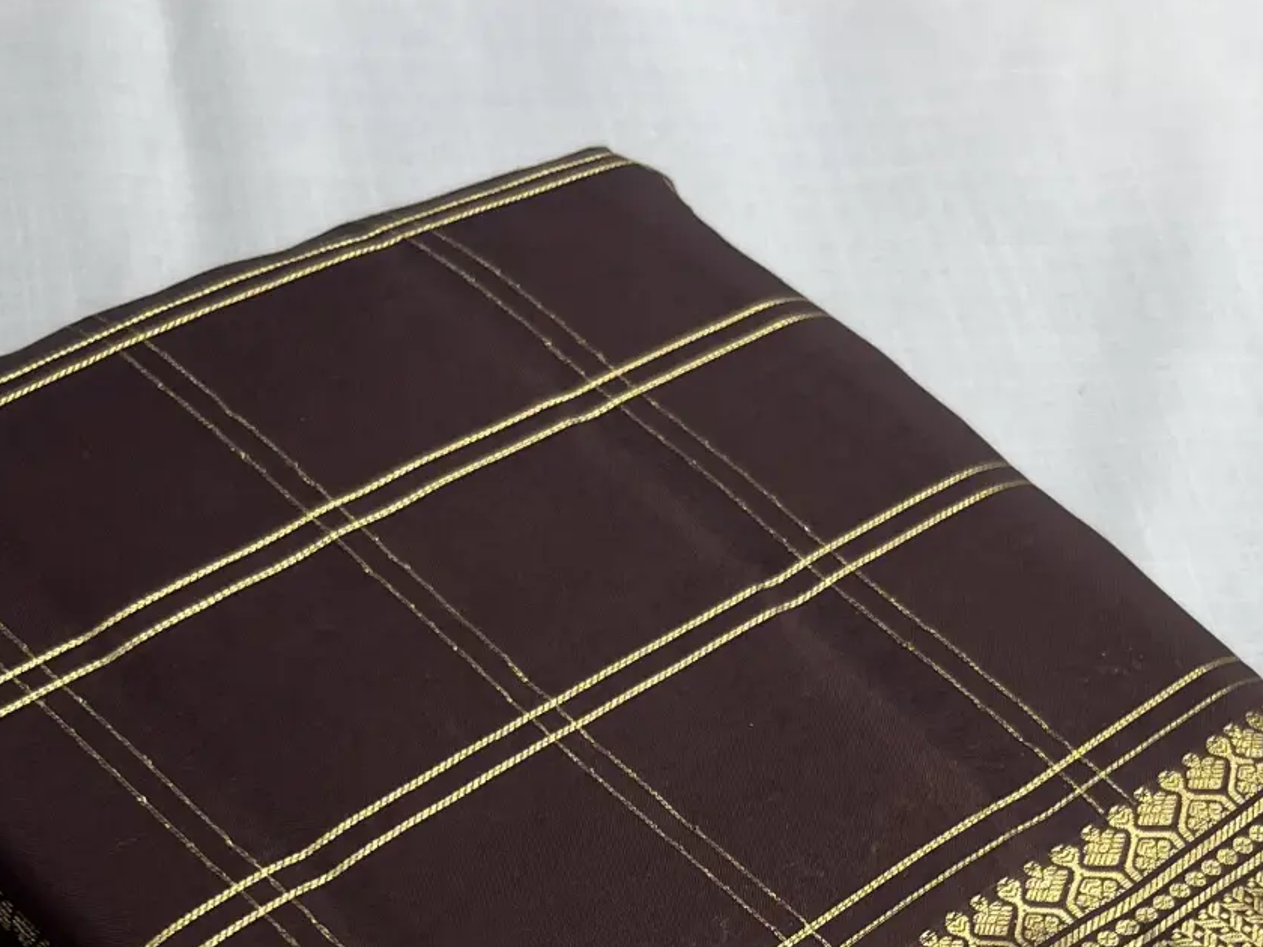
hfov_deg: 29.4
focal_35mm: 66
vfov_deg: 20.9
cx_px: 693
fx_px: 2408
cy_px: 1112
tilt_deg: -56.6
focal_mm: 5.1
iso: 50
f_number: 1.6
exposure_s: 1/100
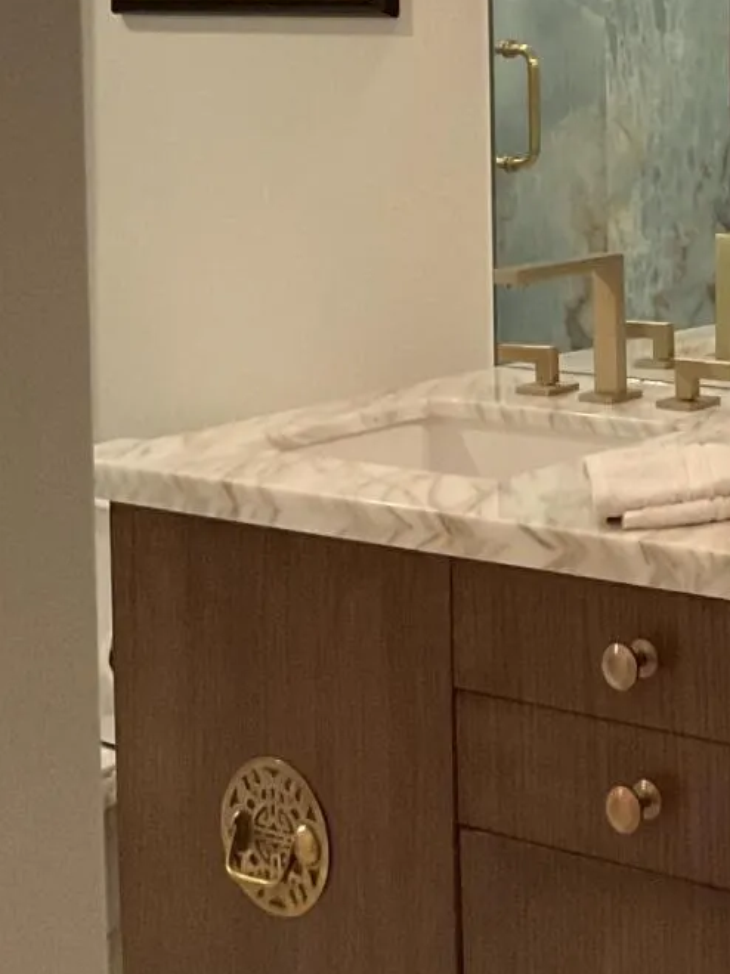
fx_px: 2475
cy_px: 56
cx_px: 1096
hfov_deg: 15.5
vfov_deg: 21.6
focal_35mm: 88
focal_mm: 3
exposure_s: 1/40
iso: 250
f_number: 1.8
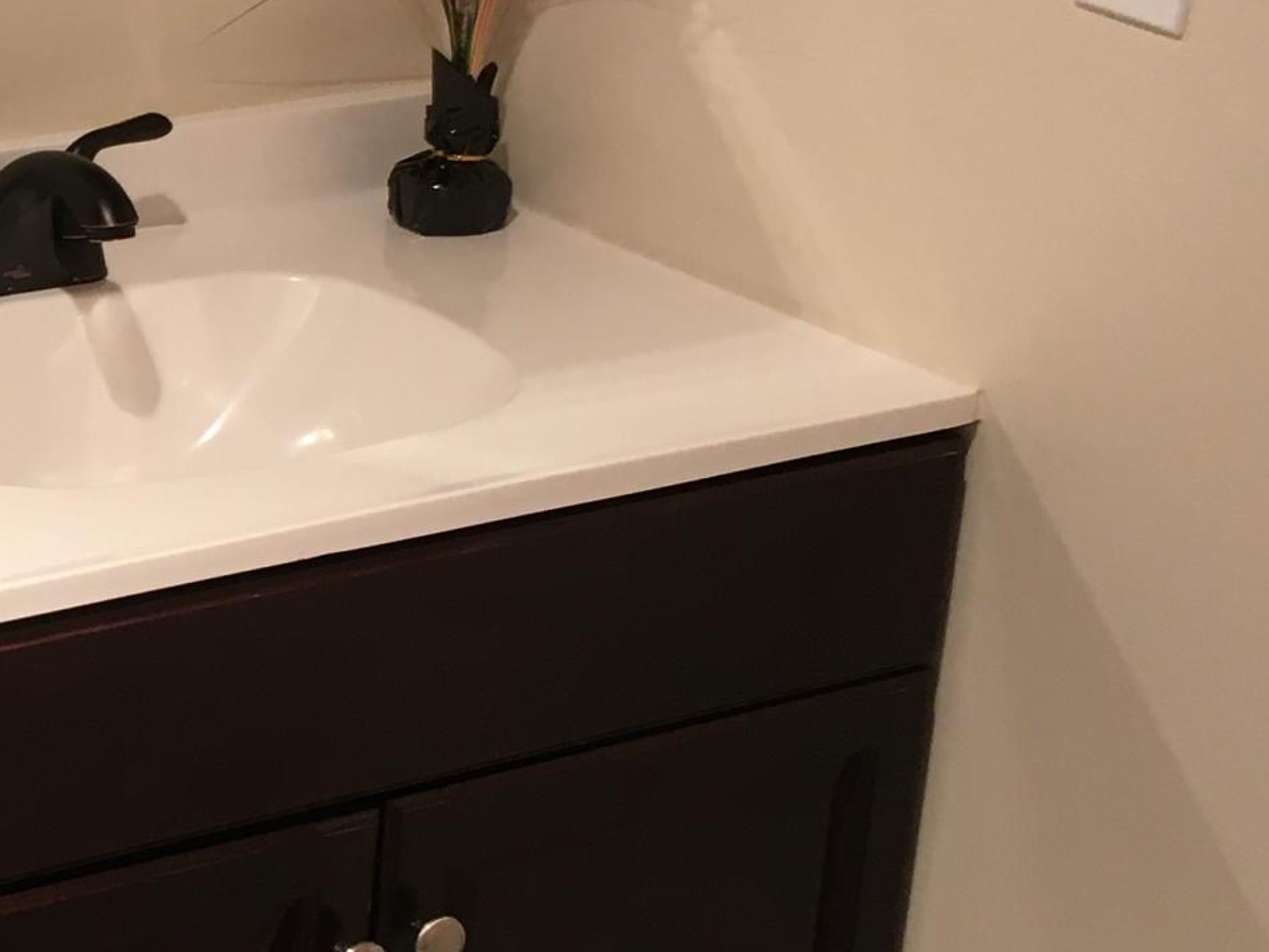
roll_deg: -0.1
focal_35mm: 91
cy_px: 405
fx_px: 3336
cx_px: -216
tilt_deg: -23.1
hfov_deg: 20.3
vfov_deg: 16.2
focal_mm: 4.15
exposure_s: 1/30
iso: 50
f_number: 2.2
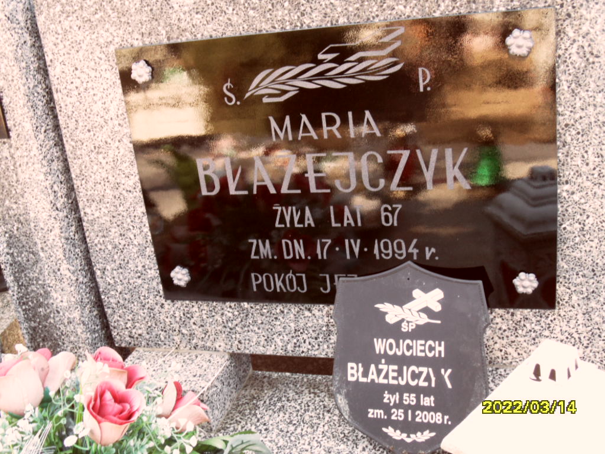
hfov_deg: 46.8
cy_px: 227
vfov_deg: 36.0
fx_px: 699
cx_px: 302
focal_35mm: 40
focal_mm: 6.5
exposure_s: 1/45
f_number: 3.6
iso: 160
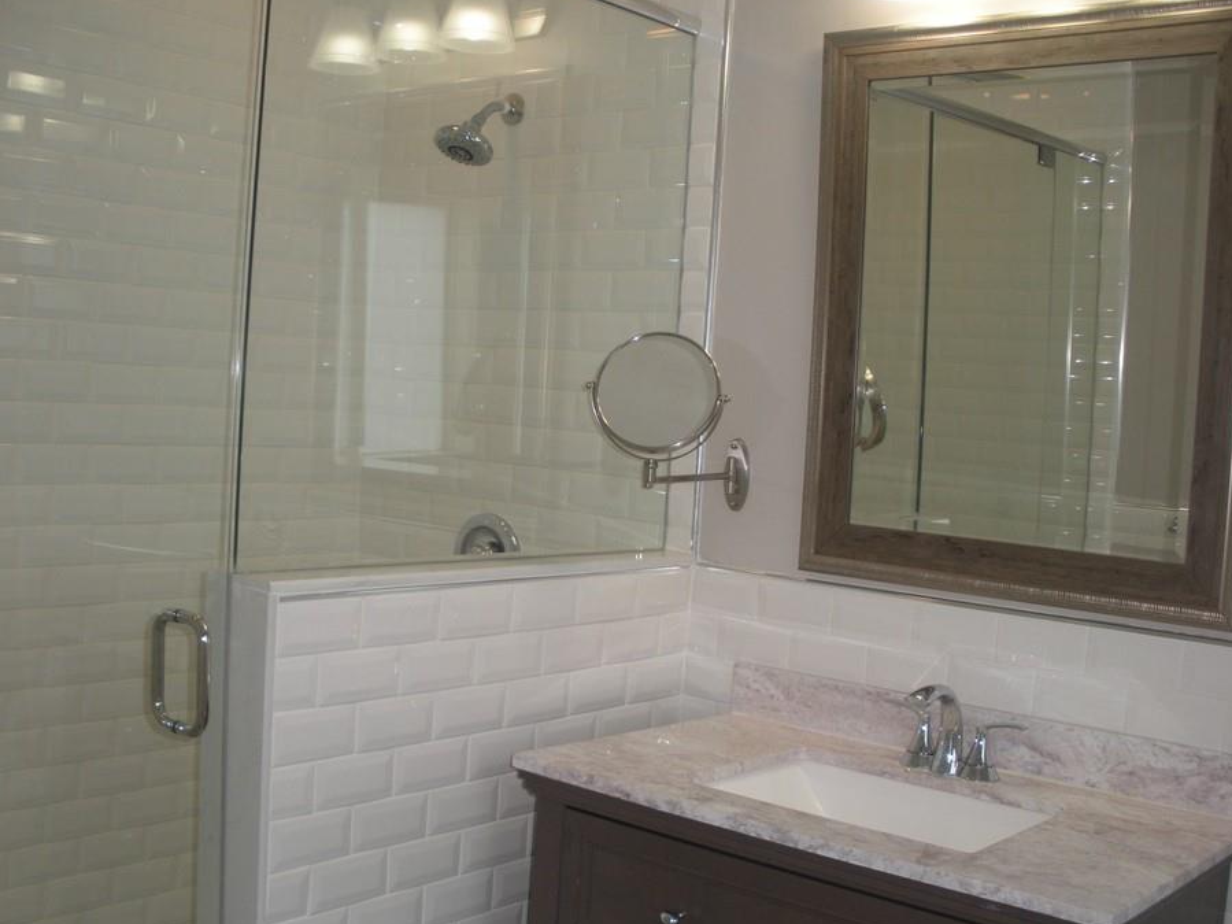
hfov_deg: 45.8
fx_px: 1459
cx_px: 647
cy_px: 492
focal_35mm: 41
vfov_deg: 35.1
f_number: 3.5
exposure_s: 1/53.7
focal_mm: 6.3
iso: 76
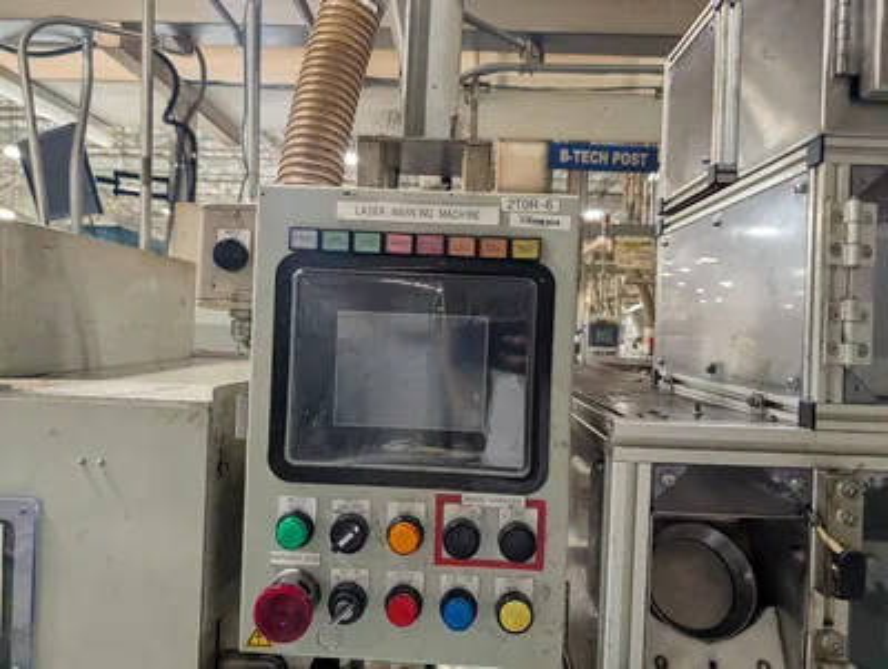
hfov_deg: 71.5
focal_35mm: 24
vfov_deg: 56.9
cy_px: 334
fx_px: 616
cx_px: 444
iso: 891
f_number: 1.68
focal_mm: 6.9
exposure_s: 1/344
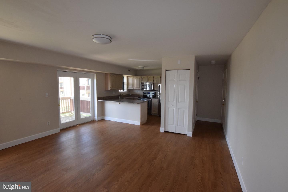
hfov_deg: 95.0
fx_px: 132
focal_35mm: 16
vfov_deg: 72.1
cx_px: 144
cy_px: 96
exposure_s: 1/20
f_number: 18
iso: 1600
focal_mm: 11
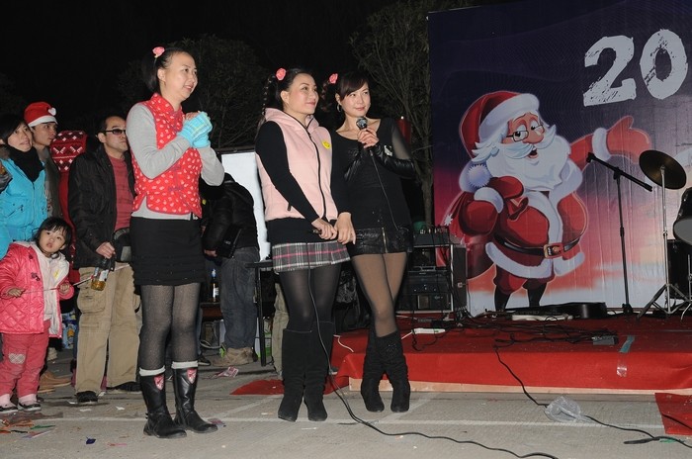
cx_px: 346
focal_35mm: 51
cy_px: 230
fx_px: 979
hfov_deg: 38.9
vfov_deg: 26.4
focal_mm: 34
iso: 320
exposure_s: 1/125
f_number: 5.6
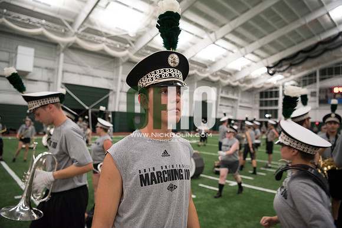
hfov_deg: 73.7
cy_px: 114
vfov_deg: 53.2
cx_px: 171
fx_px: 228
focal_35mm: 24
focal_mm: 24
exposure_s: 1/250
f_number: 3.2
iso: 3200
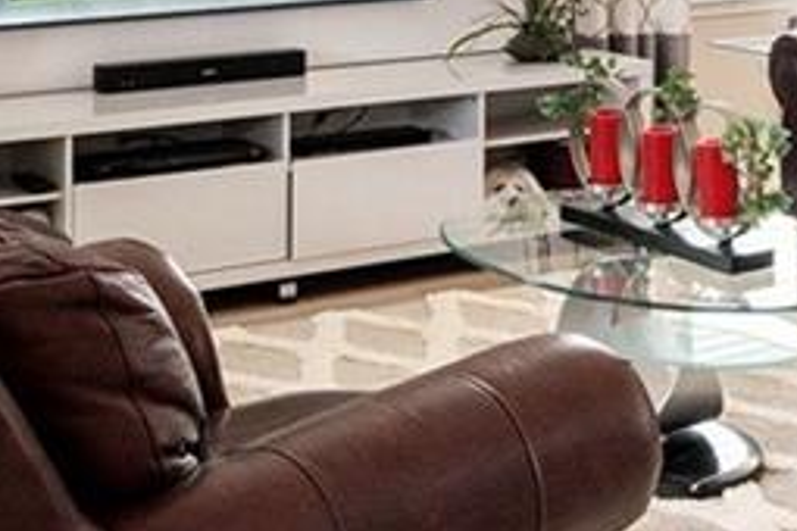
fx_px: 2081
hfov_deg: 20.6
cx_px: 897
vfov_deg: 13.9
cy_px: -197
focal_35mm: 94
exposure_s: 1/20
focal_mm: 15
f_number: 8
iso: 400
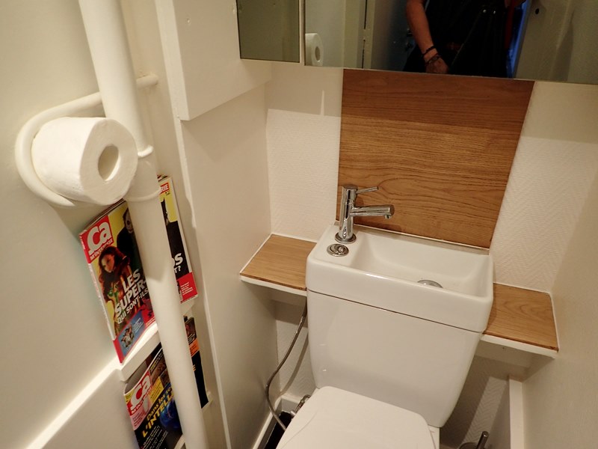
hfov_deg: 69.4
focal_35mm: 25
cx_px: 299
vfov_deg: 54.9
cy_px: 224
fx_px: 432
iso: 100
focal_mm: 4.5
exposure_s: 1/60
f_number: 2
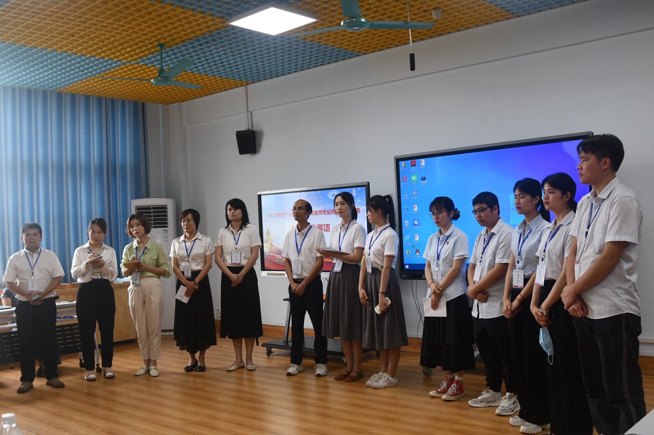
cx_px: 327
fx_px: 654
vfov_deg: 36.9
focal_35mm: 36
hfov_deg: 53.1
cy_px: 218
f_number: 2.8
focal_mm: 24
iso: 640
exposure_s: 1/250
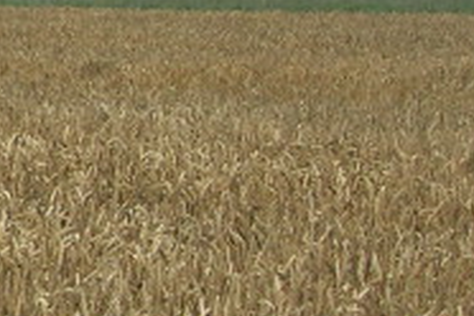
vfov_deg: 6.3
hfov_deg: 8.5
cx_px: -721
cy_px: -33
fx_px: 2870
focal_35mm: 218
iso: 64
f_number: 4.8
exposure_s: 1/641
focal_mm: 7.8
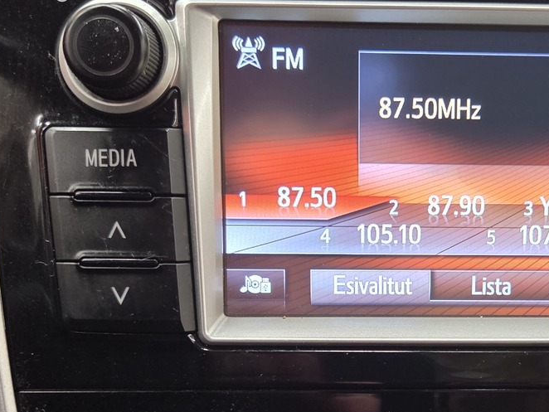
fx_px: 793
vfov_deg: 28.8
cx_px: 402
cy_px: 288
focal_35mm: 50
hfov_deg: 37.4
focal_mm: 5.4
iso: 500
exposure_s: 1/75.9
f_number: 1.8
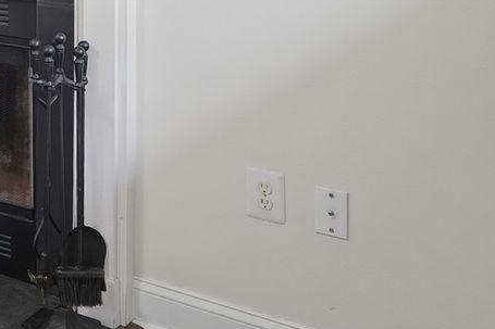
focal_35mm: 63
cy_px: -135
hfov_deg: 25.0
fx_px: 866
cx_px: -234
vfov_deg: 19.4
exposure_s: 1/2.5
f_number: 4
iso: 250
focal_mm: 14
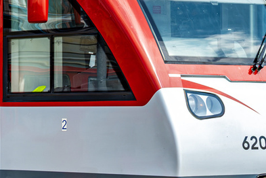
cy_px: -23
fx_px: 1263
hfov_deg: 11.8
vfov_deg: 8.0
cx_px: -50
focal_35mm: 171
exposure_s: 1/320
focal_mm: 28
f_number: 6.3
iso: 160
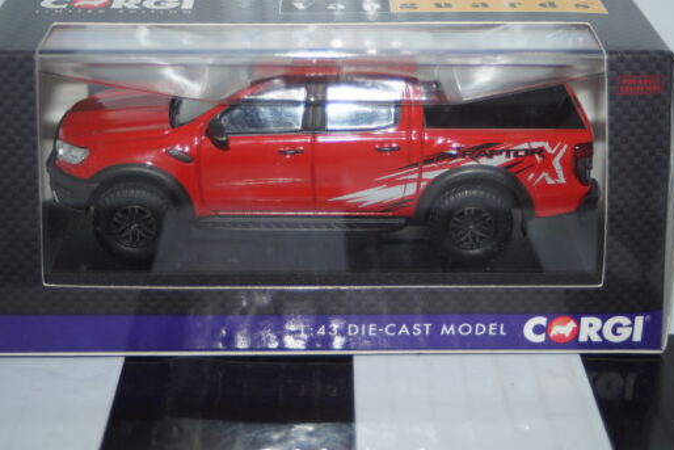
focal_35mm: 70
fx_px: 1311
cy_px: 230
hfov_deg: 28.8
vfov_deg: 19.5
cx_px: 351
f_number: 4.5
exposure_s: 1/80
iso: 125
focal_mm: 40
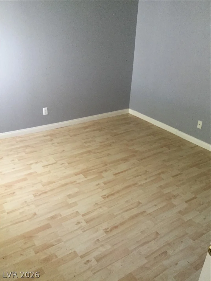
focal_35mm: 31
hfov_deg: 45.4
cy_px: 140
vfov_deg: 58.4
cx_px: 106
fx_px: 252
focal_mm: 3.3
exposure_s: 1/30
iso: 160
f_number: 2.4
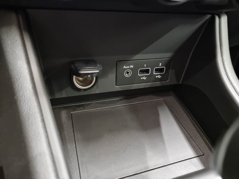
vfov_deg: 56.8
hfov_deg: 71.6
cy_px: 90
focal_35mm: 24
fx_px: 166
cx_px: 120
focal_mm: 6.7
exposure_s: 1/12
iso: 1250
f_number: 1.8
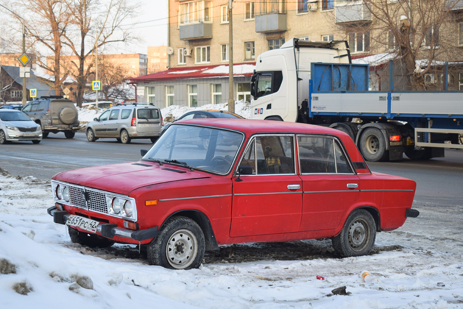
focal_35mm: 60
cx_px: 232
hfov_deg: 33.4
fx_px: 772
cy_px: 154
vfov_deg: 22.6
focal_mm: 40
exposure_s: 1/200
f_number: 5.6
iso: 200
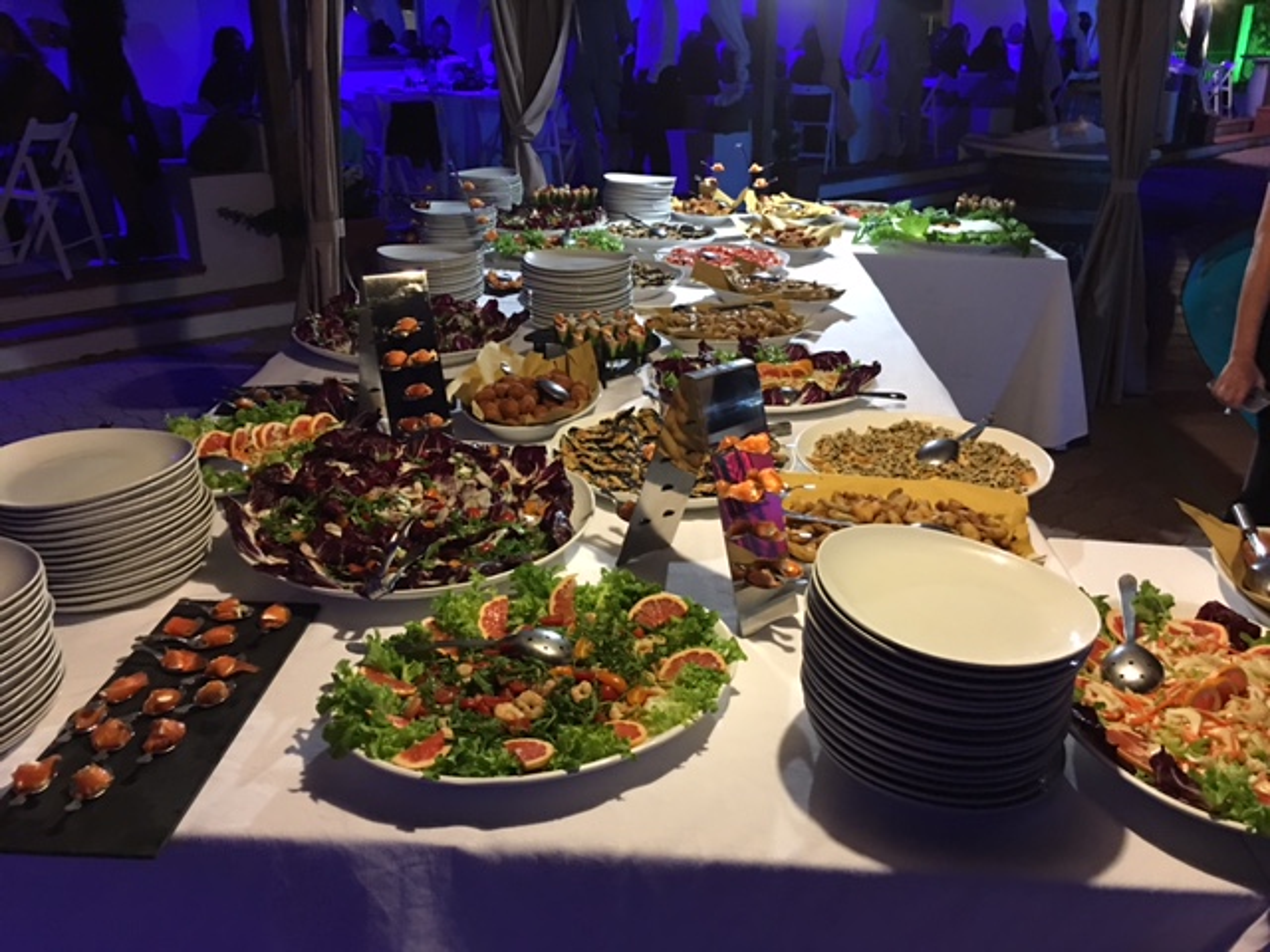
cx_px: 635
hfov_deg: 61.7
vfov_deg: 48.2
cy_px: 476
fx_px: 1064
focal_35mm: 29
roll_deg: +0.8
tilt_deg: -21.0
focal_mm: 4.15
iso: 100
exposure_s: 1/8
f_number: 2.2
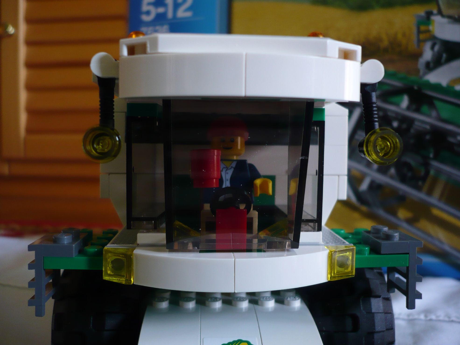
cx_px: 230
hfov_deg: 52.6
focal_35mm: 35
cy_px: 172
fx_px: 465
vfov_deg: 40.7
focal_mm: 5.8
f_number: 2.8
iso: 100
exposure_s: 1/40
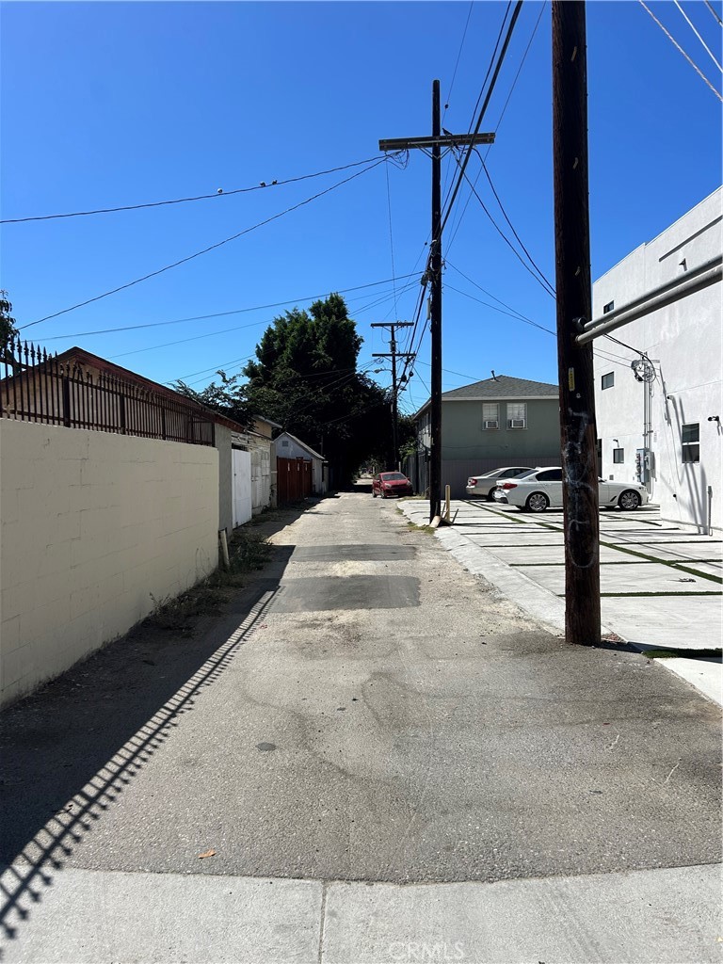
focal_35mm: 26
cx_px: 362
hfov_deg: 53.1
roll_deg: +0.2
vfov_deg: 67.3
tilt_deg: -1.2
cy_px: 482
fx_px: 724
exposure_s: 1/5882
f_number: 1.5
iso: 50
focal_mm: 5.7
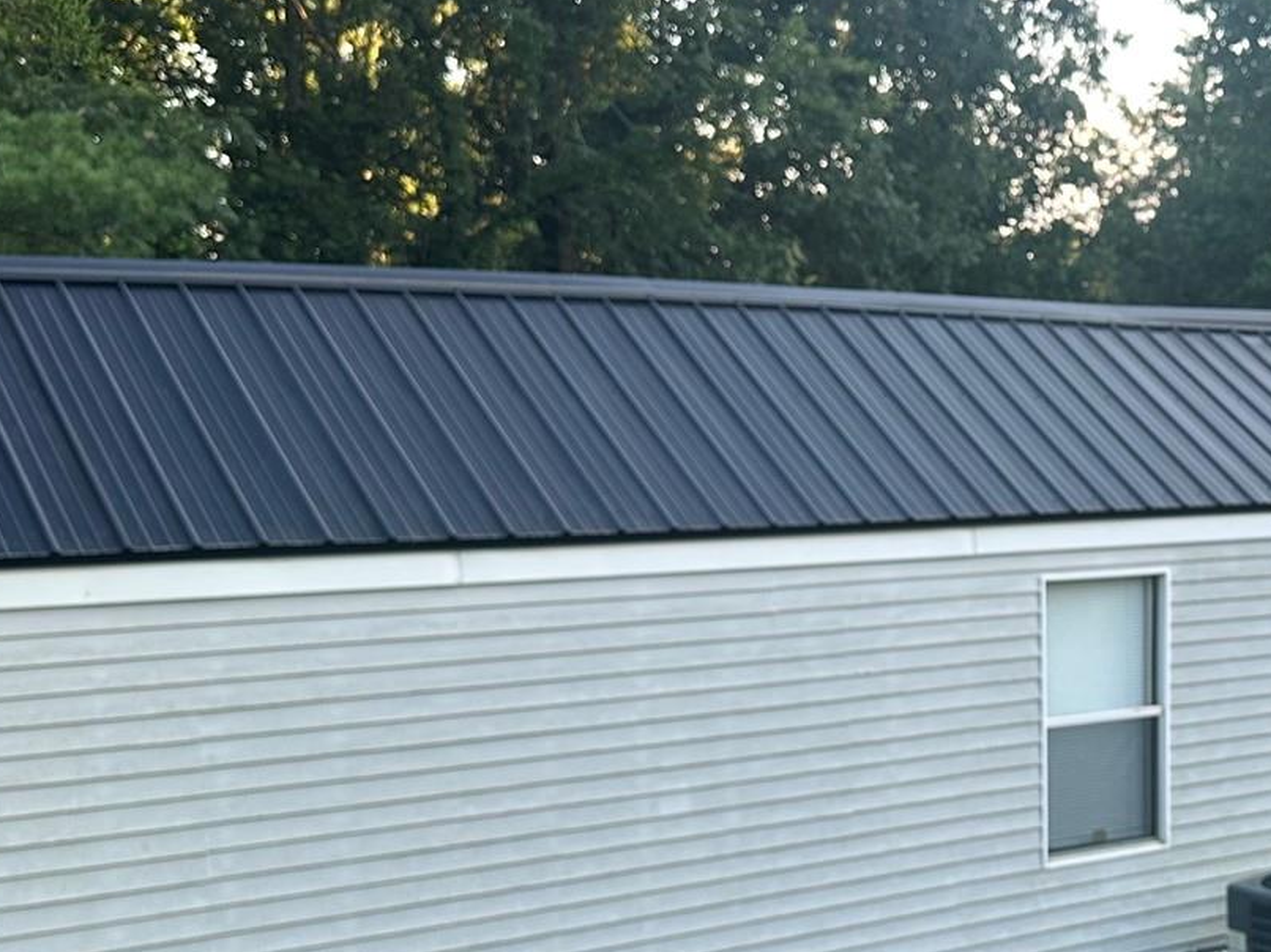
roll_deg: +1.0
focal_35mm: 61
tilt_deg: -8.3
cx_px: 1139
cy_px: 738
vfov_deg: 23.7
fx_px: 2239
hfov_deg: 30.3
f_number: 1.78
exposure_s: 1/121
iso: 100
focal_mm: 6.86
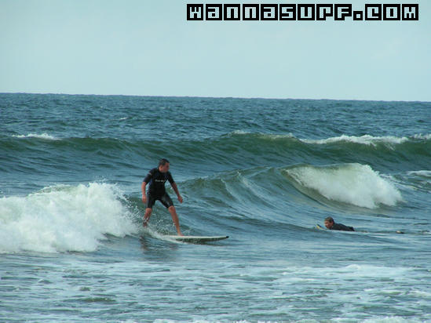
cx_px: 216
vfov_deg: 3.9
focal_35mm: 380
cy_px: 162
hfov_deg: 5.2
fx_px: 4732
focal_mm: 58
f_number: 5
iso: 50
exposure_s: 1/400
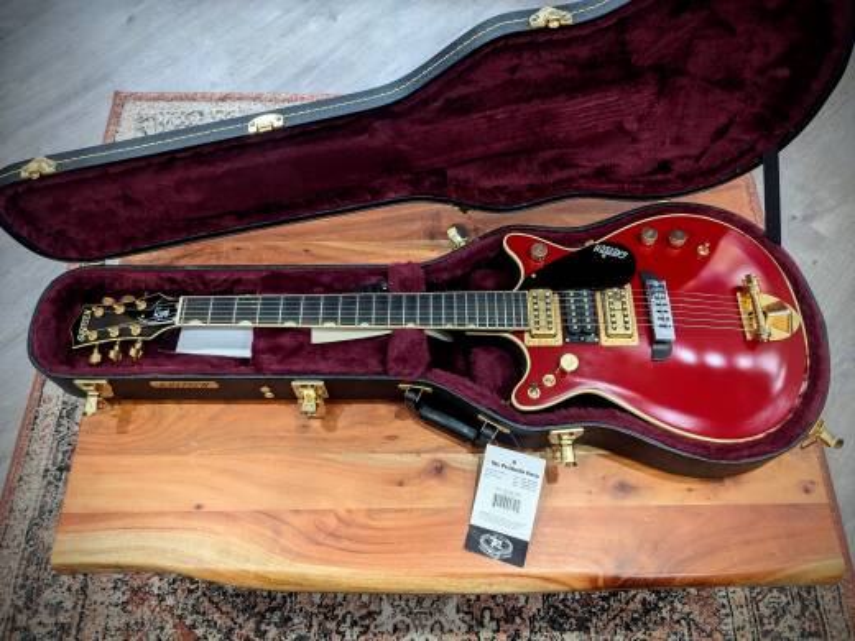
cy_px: 320
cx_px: 428
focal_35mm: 27
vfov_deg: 51.4
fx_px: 667
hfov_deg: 65.3
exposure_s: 1/24
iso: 79
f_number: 1.73
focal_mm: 4.38
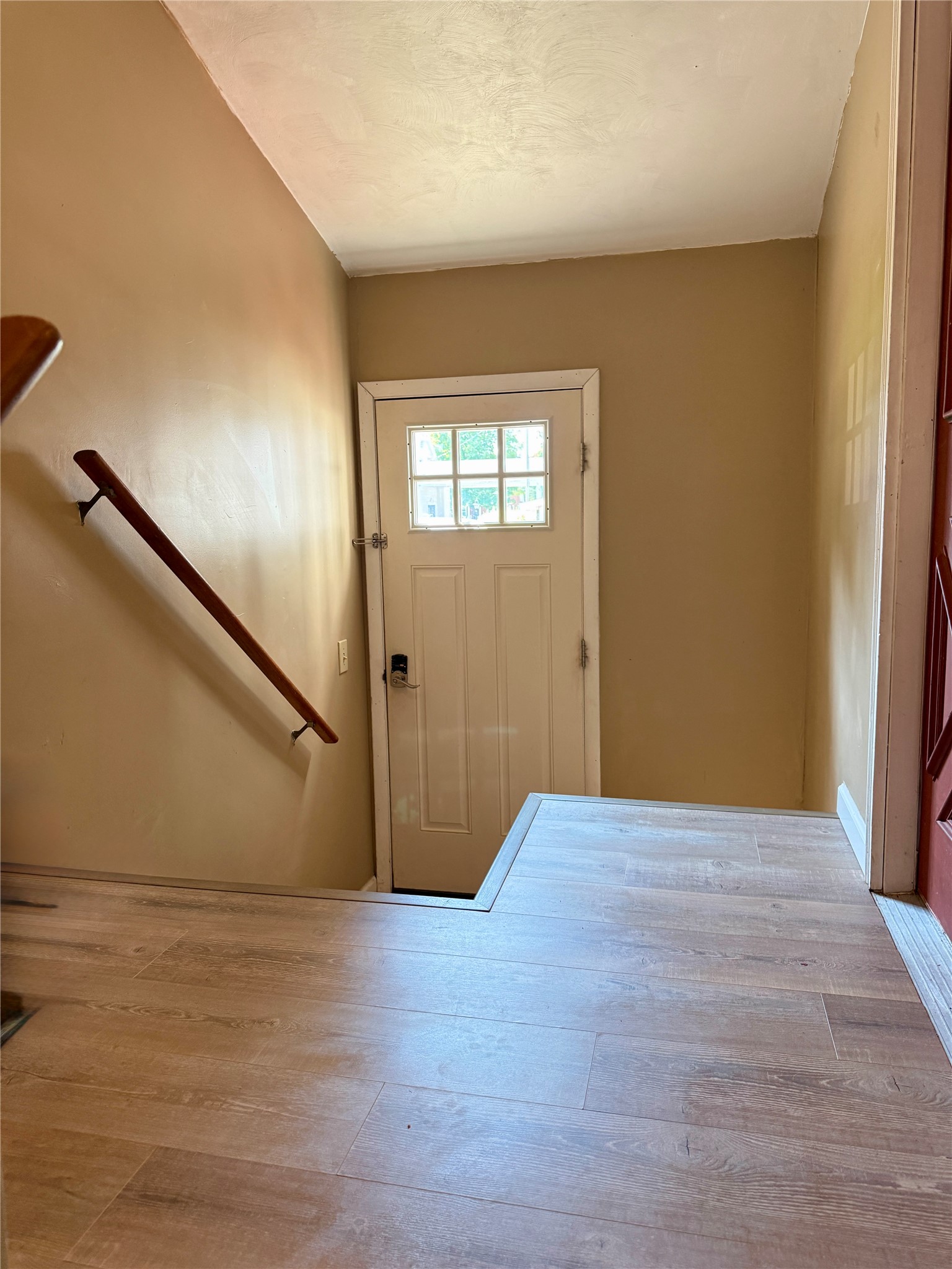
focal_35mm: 24
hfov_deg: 56.8
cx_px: 476
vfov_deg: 71.6
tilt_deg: -6.6
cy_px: 634
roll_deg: +1.0
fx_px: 880
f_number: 1.78
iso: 400
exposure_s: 1/60
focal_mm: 6.76
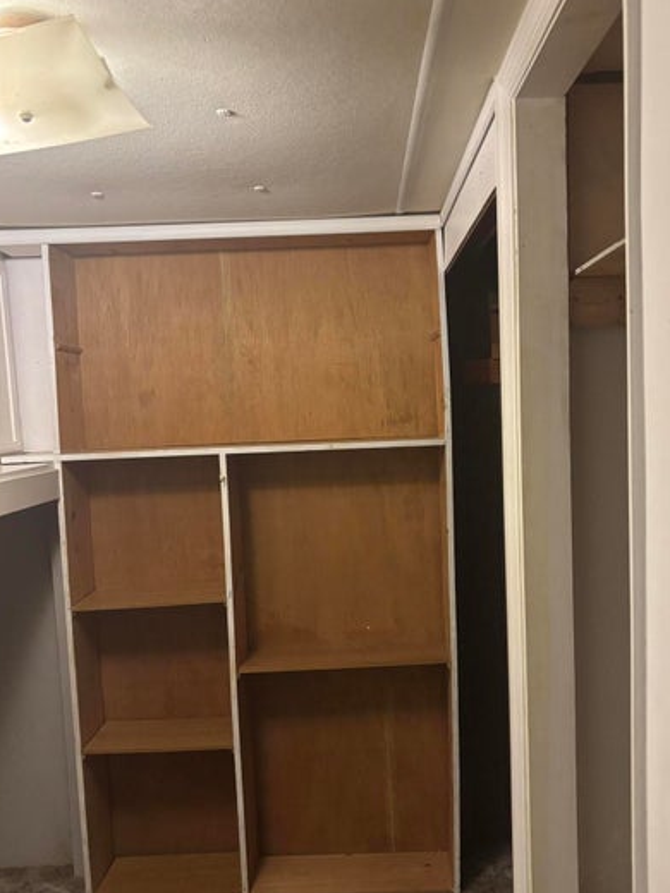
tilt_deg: -5.6
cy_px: 481
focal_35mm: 32
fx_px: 826
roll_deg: +1.7
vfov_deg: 56.8
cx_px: 369
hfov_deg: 44.1
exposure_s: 1/40
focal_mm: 5.96
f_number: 1.6
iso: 500
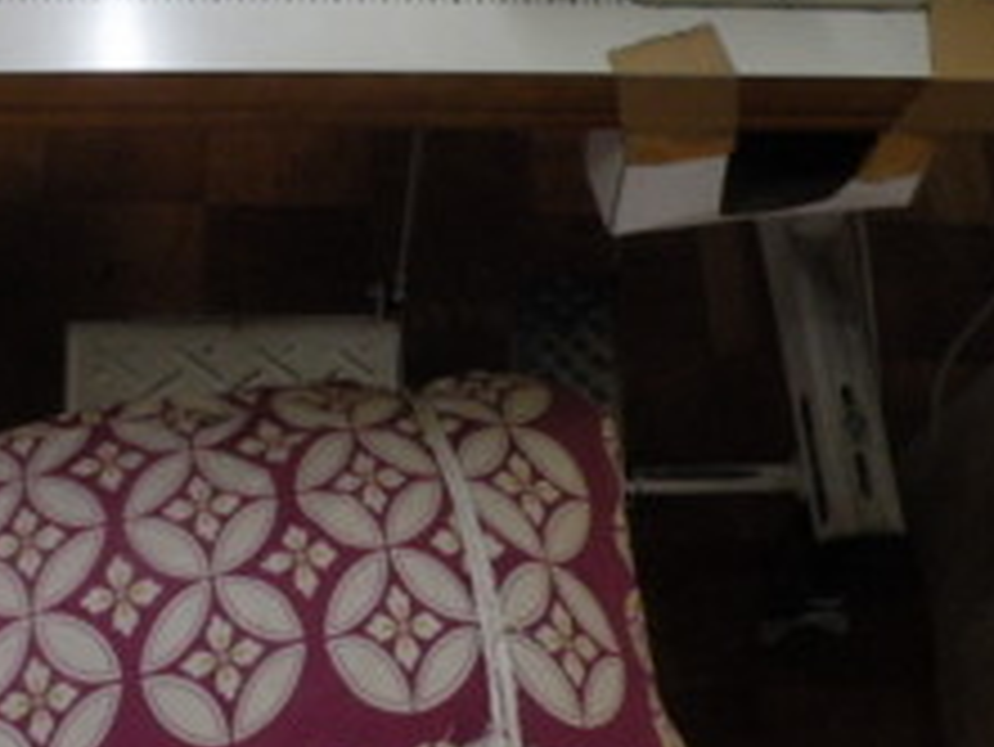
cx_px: 306
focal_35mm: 55
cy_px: 374
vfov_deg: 26.6
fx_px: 1580
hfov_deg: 34.5
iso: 400
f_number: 6.3
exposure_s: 1/29.2
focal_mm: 4.7
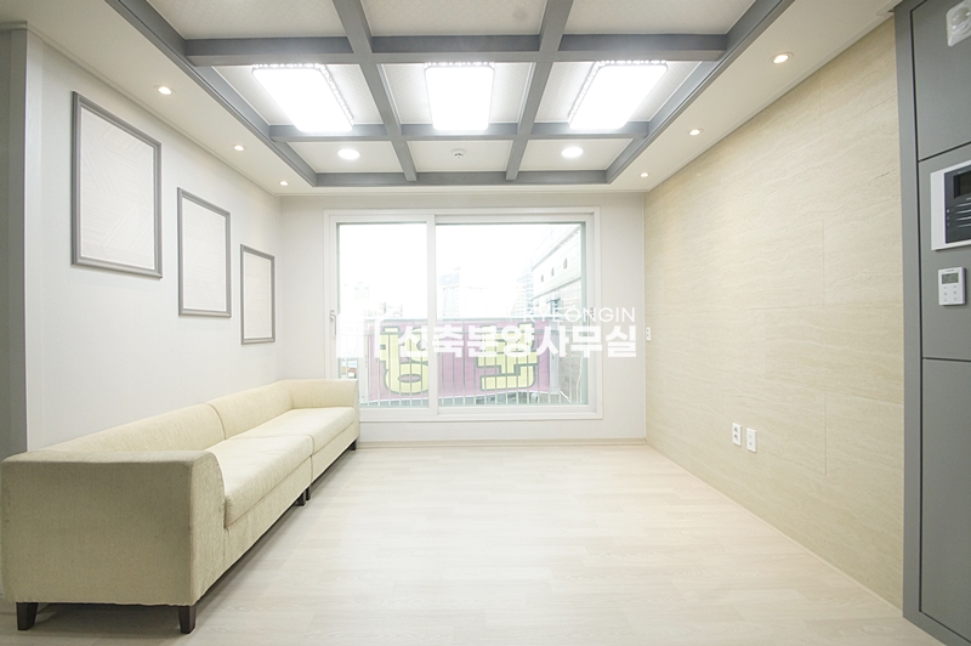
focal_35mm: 15
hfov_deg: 100.4
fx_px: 404
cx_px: 486
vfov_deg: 77.2
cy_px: 323
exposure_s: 1/30
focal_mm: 10
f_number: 9
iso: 800
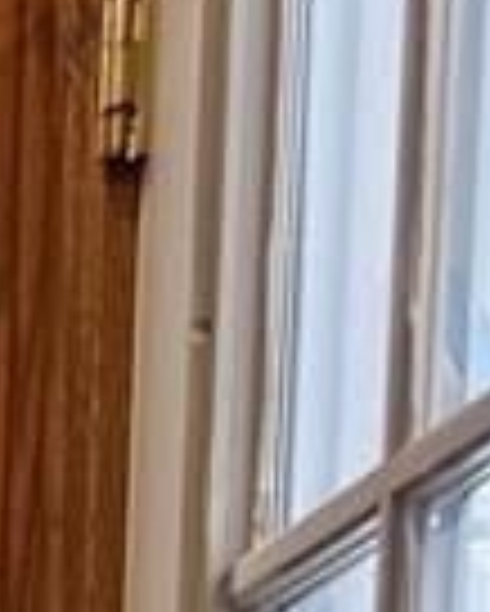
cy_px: 1768
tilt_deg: -10.1
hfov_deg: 7.4
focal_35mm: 176
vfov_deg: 9.1
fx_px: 3187
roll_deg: +1.2
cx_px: -1119
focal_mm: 6.86
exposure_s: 1/120
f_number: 1.78
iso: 160
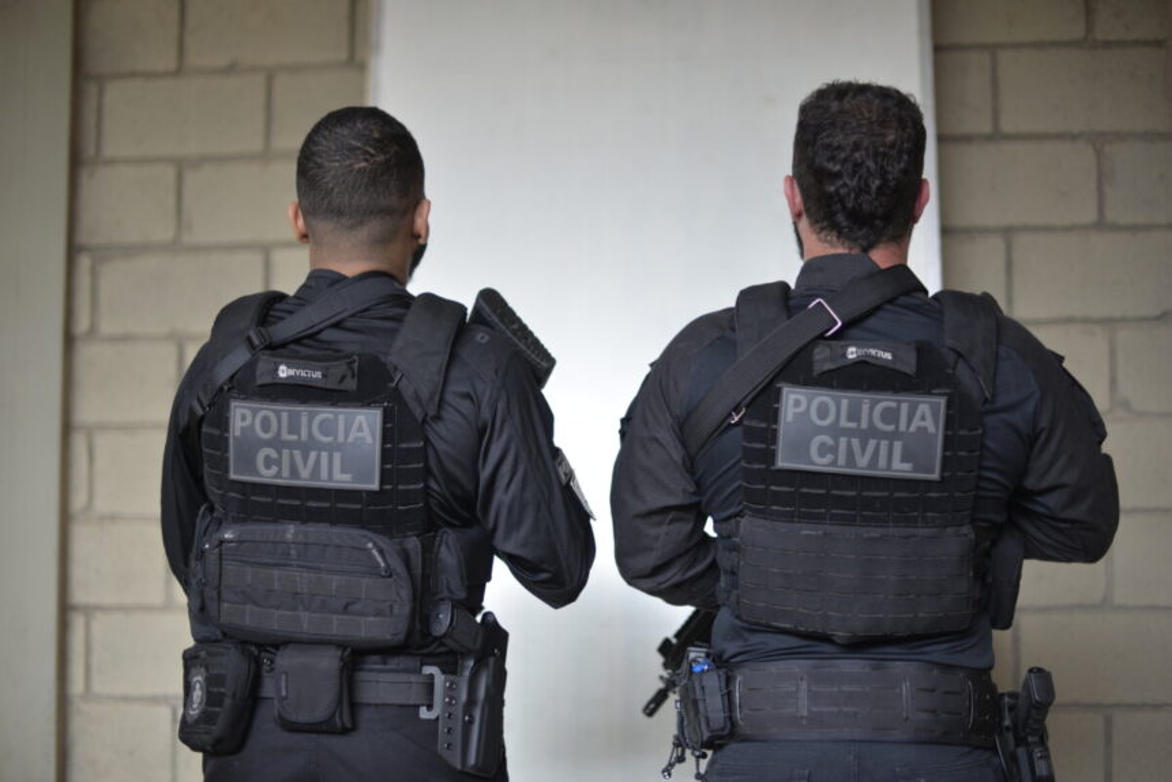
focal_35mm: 50
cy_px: 391
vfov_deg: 27.0
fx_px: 1628
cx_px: 586
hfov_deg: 39.6
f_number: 1.4
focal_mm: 50
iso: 250
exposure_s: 1/320
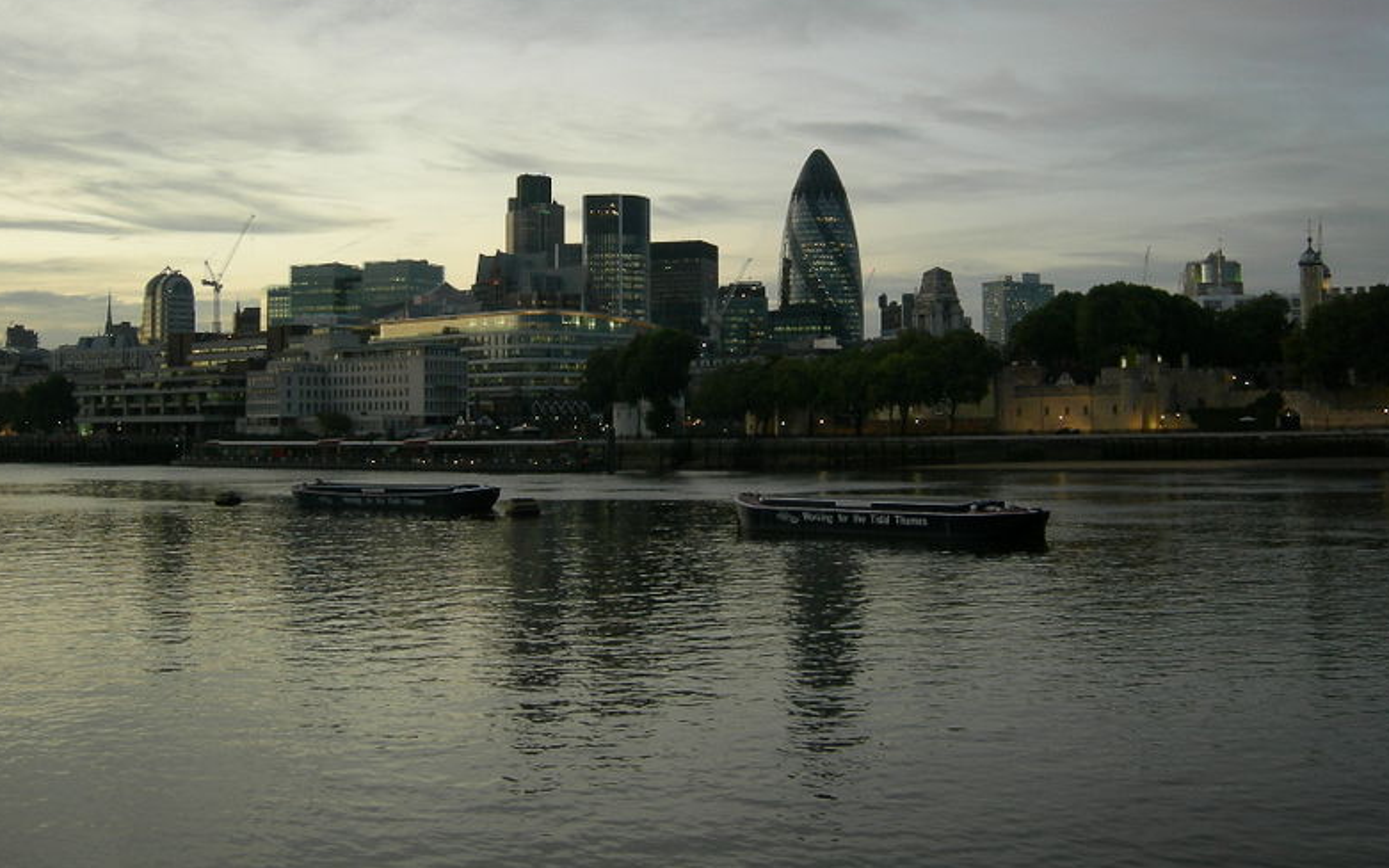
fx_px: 1665
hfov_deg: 45.3
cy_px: 275
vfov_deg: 29.0
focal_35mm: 44
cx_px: 706
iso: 107
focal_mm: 7.5
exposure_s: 1/30
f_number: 2.7
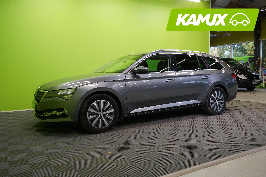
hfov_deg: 61.9
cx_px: 133
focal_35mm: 30
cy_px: 88
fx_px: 222
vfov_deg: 43.6
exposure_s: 1/30
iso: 640
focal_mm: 30
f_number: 6.3
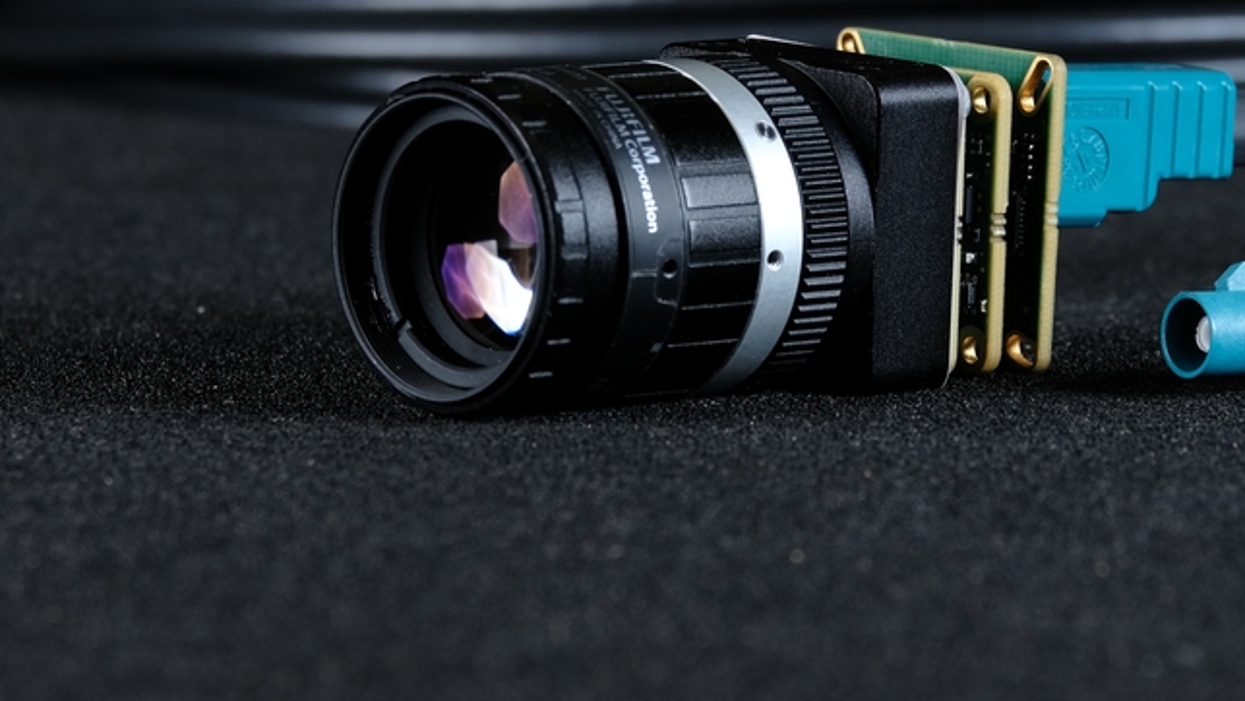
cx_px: 811
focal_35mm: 395
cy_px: 76
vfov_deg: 3.1
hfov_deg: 5.5
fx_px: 13043
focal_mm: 134.5
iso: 800
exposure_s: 1/250
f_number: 9
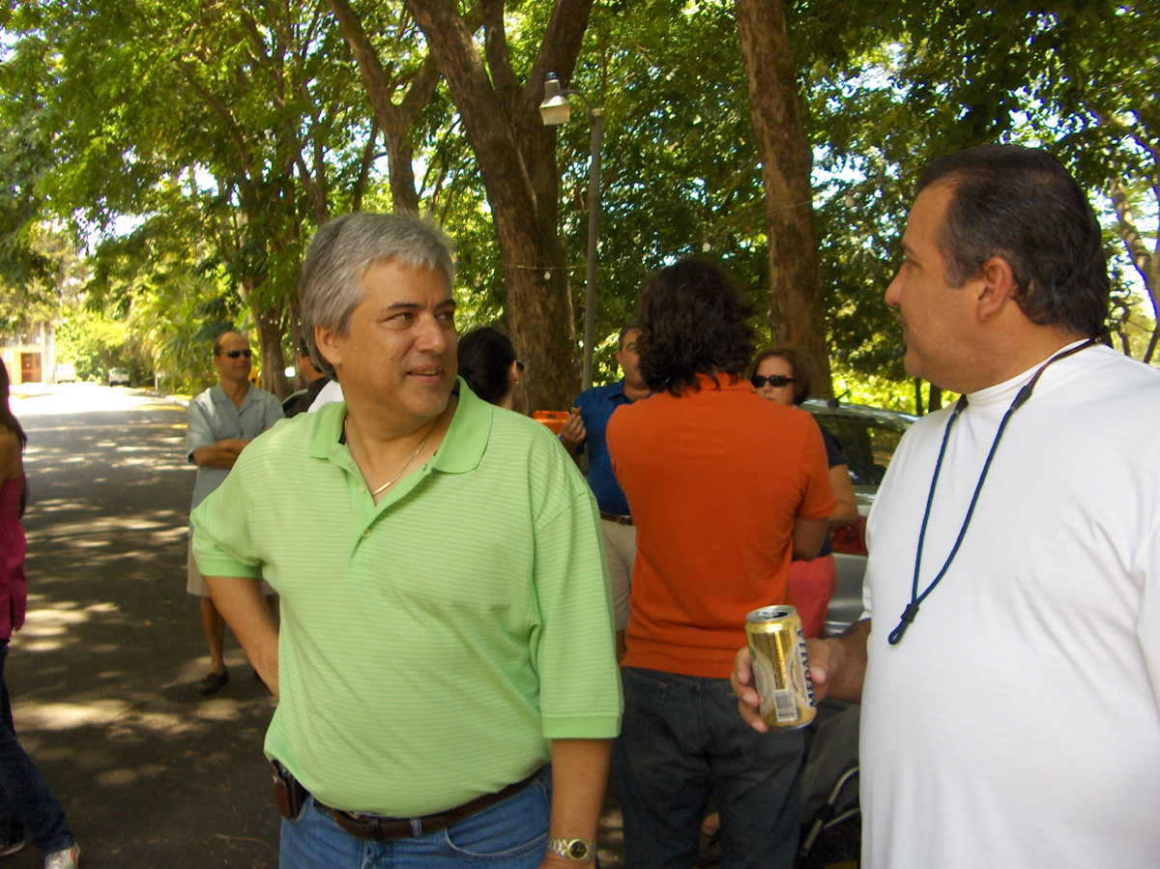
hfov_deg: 52.6
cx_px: 580
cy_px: 434
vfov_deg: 40.7
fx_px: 1172
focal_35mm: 35
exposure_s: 1/144
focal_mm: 5.8
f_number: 2.6
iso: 102
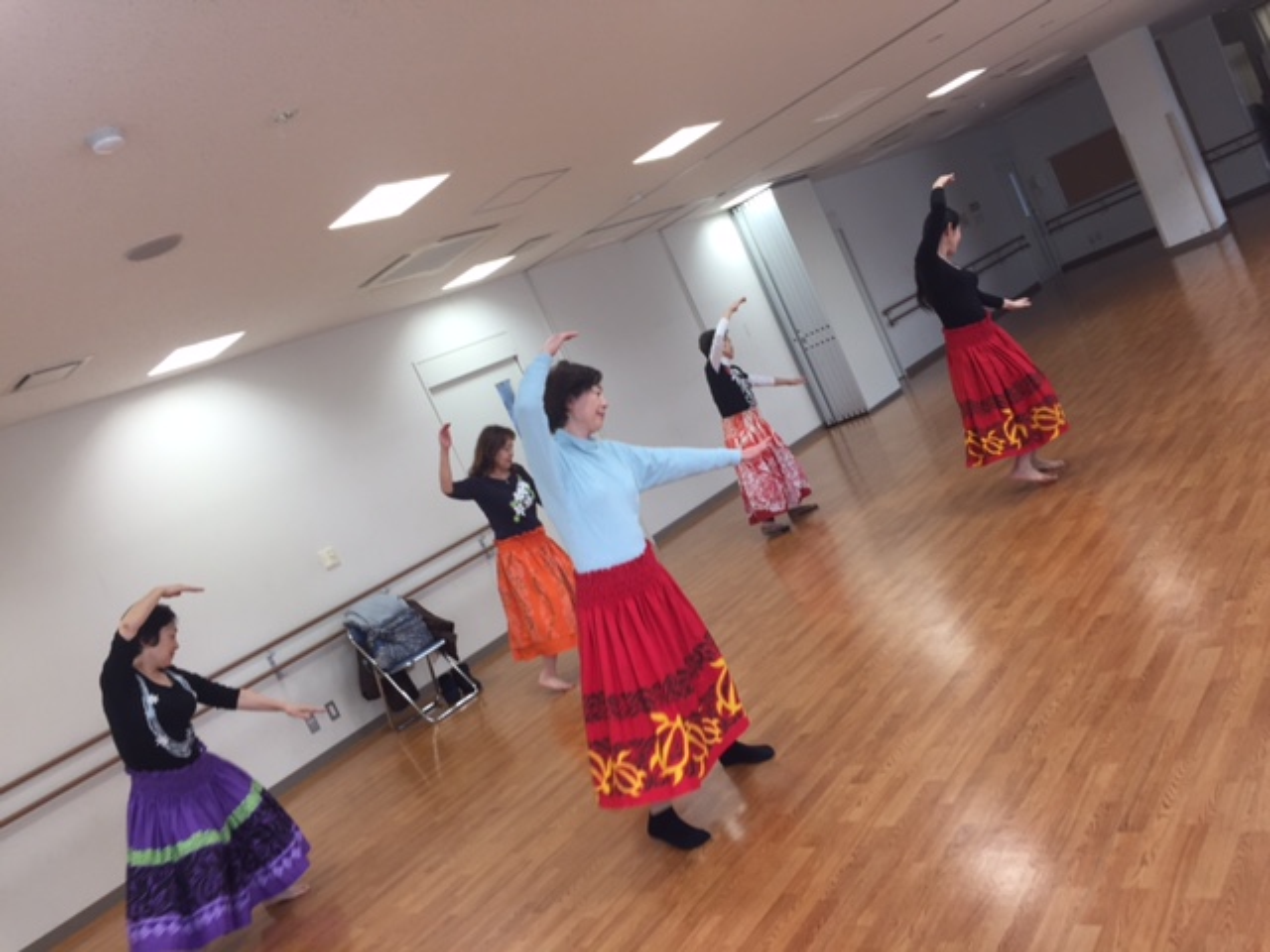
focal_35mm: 29
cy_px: 476
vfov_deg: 48.2
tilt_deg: -5.3
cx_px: 635
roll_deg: +25.0
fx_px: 1064
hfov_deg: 61.7
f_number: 2.2
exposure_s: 1/60
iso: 40
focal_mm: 4.15
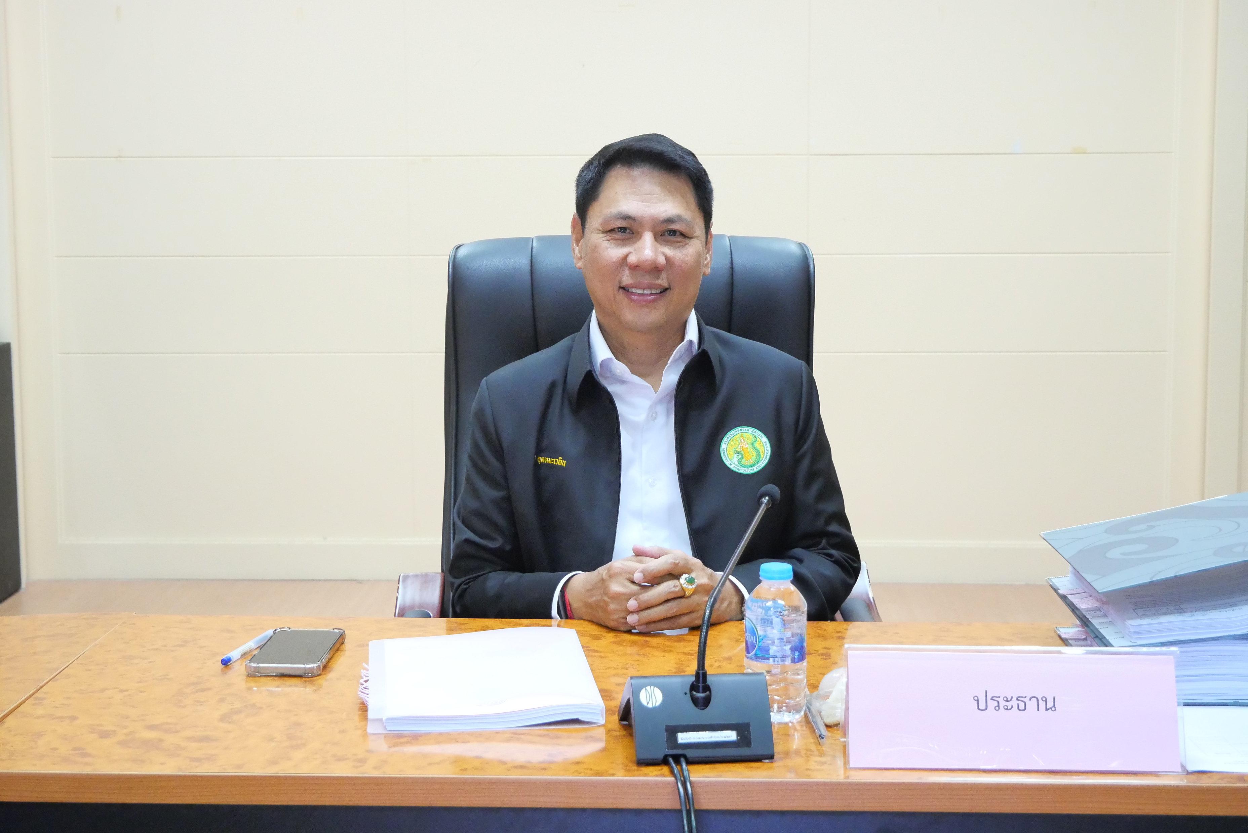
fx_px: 1942
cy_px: 416
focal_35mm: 56
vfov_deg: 24.2
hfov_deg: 35.6
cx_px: 624
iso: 3200
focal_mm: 27
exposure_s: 1/25
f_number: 5
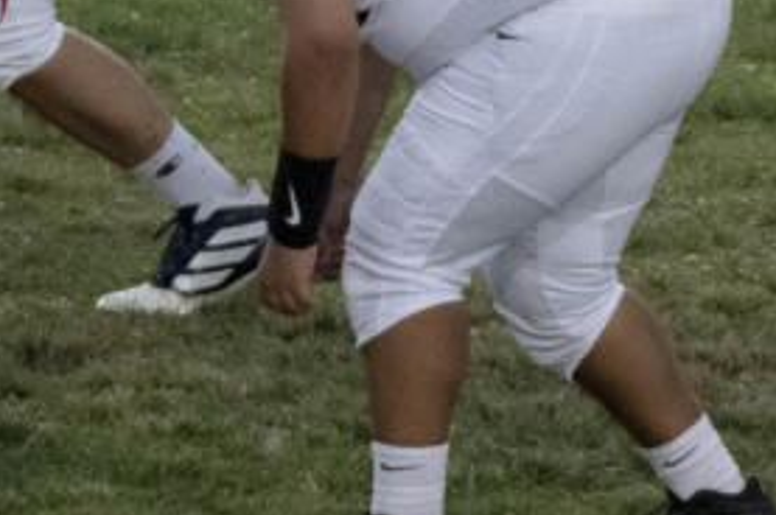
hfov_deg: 1.2
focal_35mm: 1710
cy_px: -10
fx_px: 36816
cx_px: -340
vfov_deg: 0.8
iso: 1600
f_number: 5.6
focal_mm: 210
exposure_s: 1/400
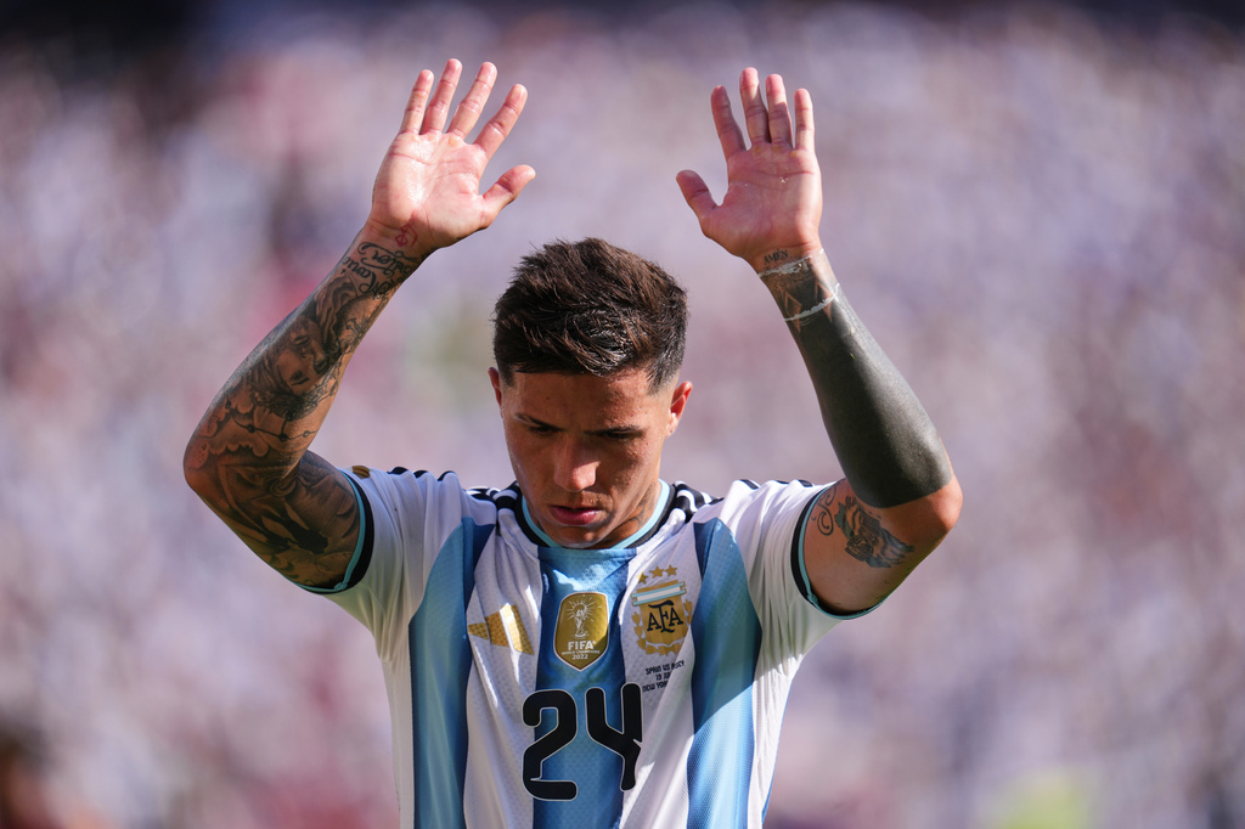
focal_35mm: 400
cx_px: 622
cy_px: 414
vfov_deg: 3.4
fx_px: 13828
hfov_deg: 5.2
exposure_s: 1/2500
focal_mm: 400
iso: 200
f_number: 2.8
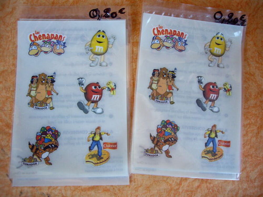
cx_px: 132
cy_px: 98
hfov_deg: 49.0
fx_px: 289
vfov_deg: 37.7
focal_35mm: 38
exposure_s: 1/30
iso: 200
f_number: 2.7
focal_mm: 6.2
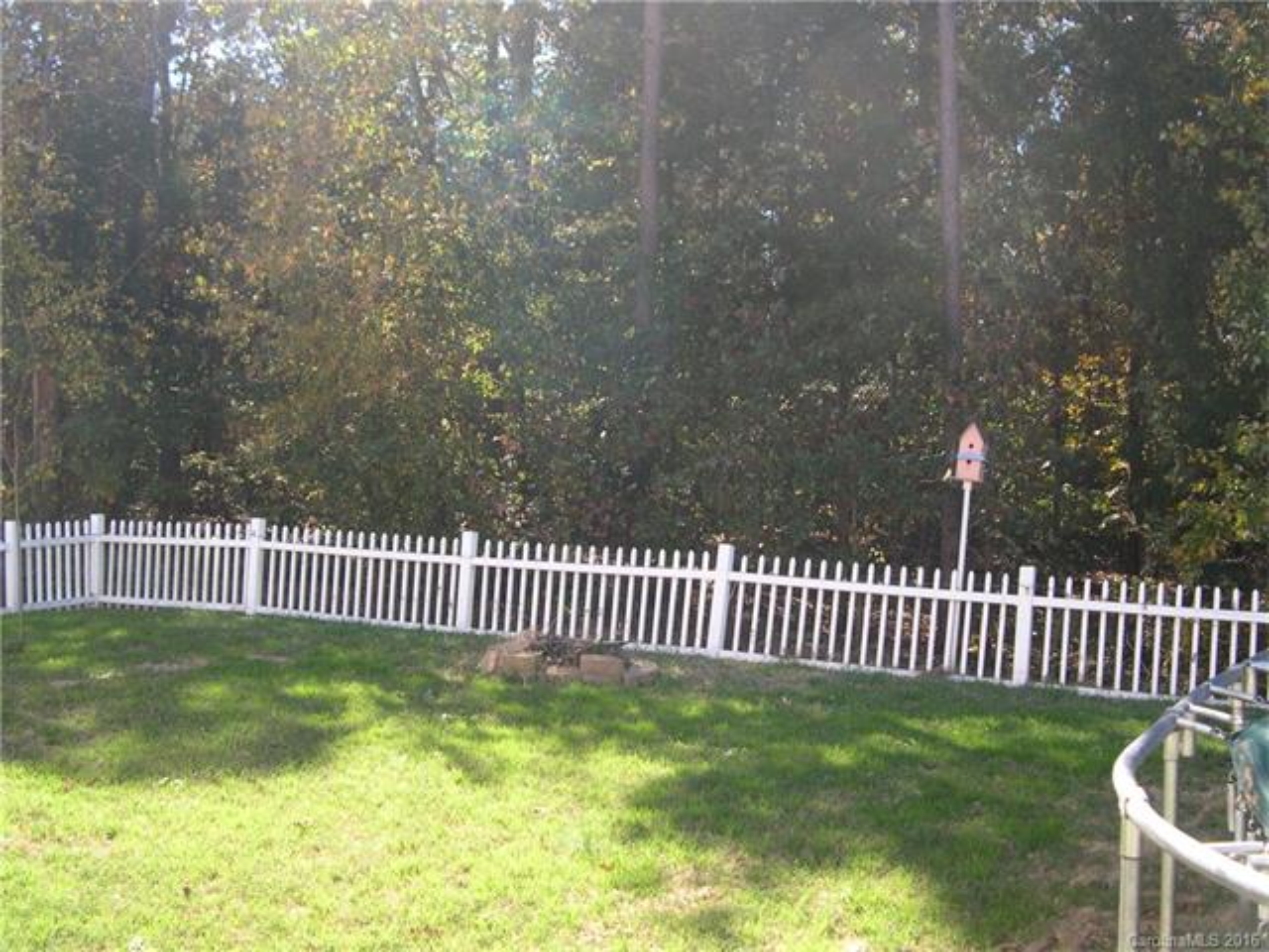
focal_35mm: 38
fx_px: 1393
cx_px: 634
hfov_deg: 49.0
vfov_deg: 37.7
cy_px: 476
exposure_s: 1/273
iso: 100
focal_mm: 8
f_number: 2.8
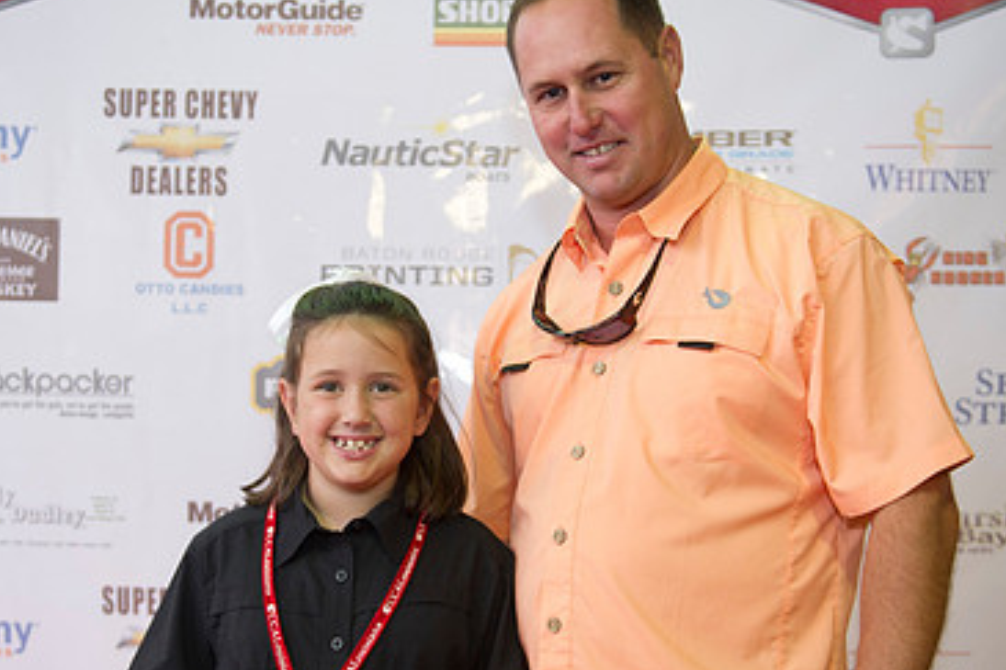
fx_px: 1508
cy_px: 400
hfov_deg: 36.8
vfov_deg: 25.0
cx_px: 446
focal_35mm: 54
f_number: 2.8
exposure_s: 1/80
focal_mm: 34
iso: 1000
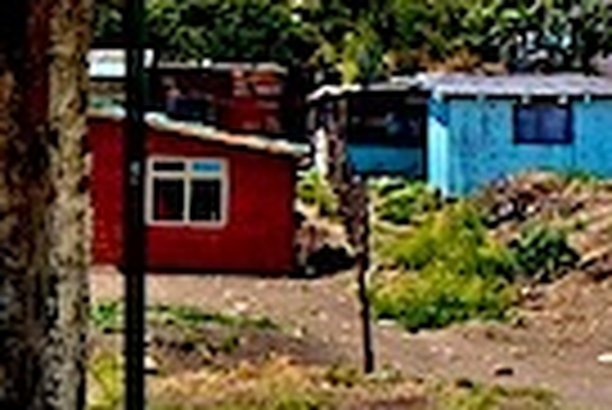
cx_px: -176
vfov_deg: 8.7
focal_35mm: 159
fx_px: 2706
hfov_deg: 12.5
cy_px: 189
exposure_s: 1/500
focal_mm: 8.5
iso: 80
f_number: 5.6
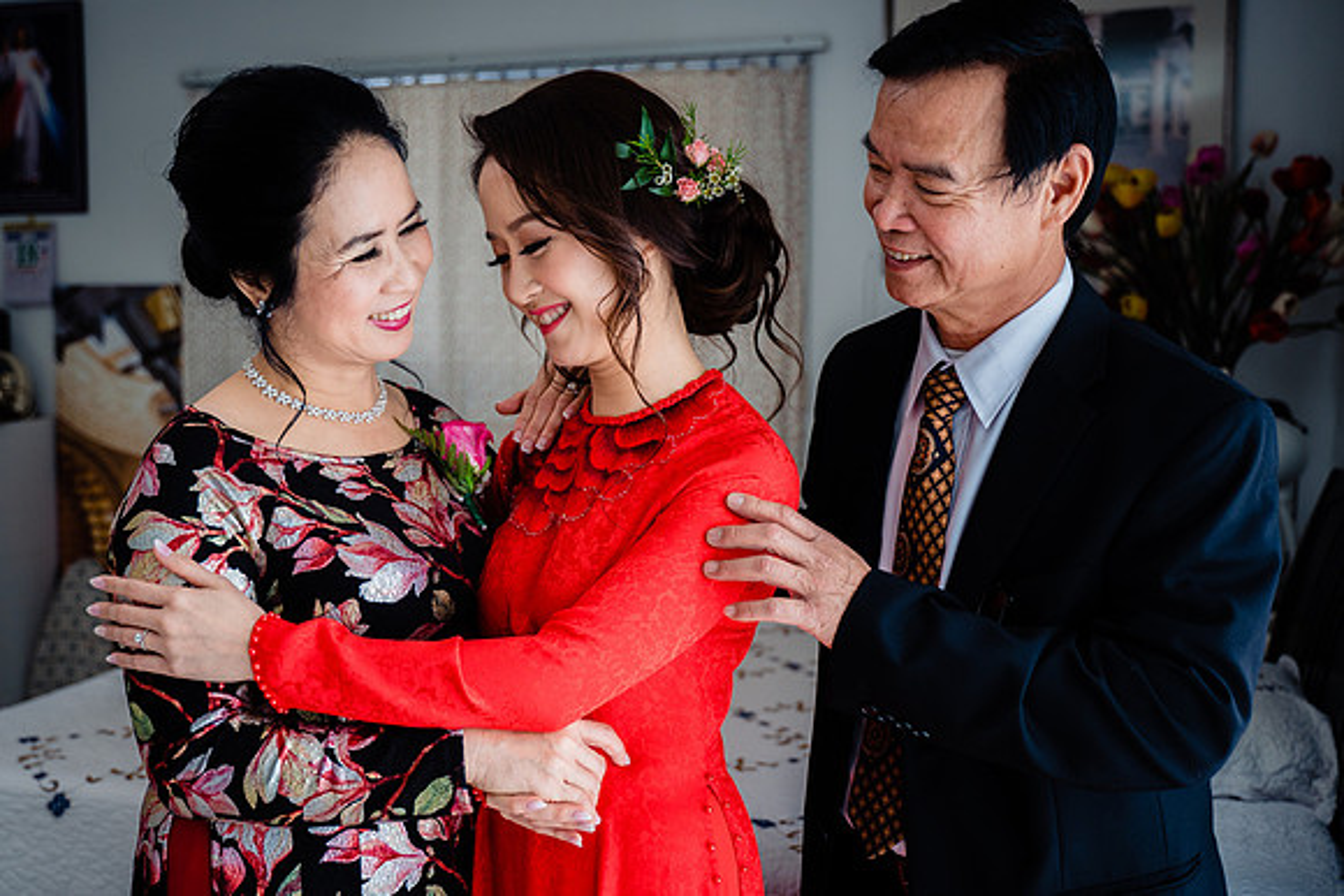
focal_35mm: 40
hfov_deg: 48.4
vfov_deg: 33.4
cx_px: 628
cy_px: 483
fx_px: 1494
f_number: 3.2
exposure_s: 1/320
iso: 250
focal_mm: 37
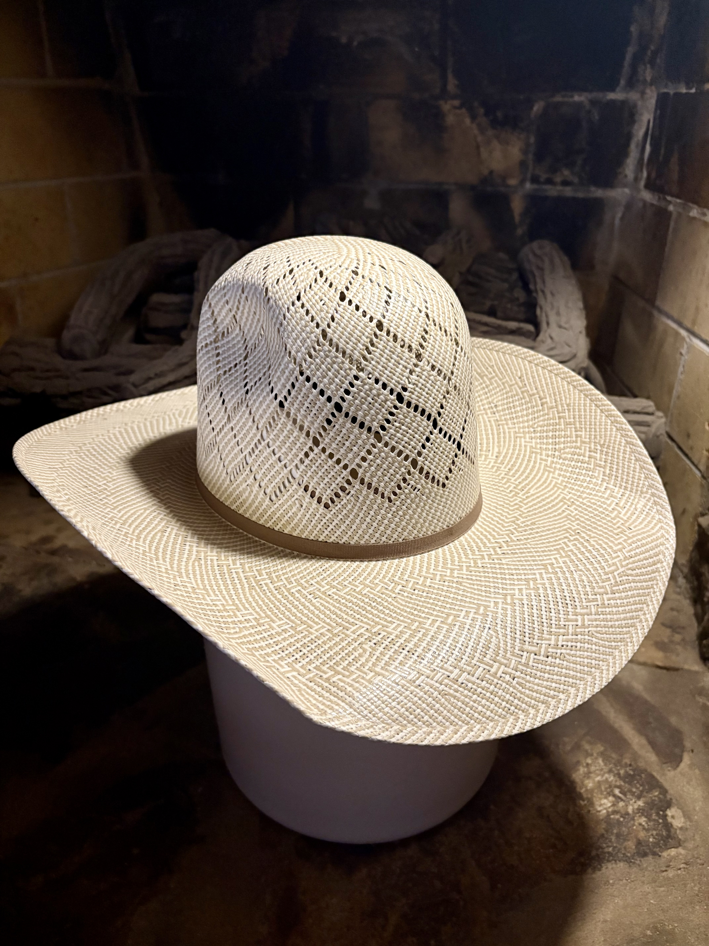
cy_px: 473
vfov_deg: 67.3
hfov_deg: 53.1
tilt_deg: -26.5
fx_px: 710
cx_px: 354
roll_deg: -0.1
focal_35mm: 26
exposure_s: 1/40
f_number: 1.6
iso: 400
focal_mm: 5.96
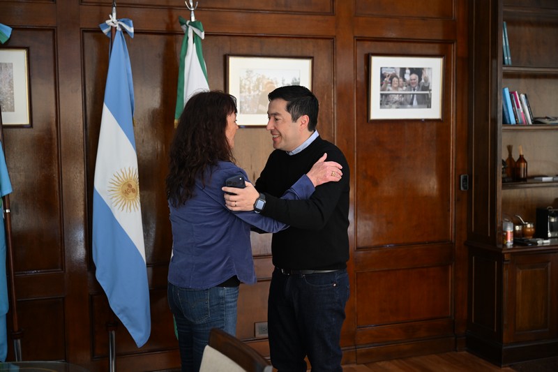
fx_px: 728
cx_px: 279
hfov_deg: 41.9
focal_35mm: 47
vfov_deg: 28.6
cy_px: 186
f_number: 3.2
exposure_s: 1/320
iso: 800
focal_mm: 47
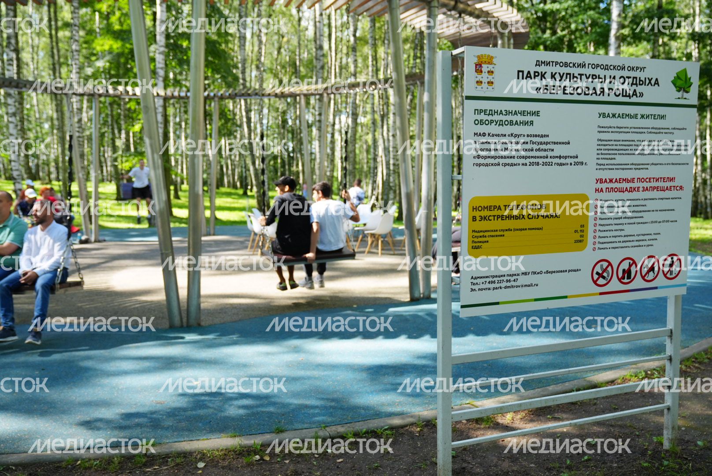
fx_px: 673
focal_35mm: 34
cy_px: 238
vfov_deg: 38.9
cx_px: 356
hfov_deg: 55.8
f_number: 3.5
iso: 800
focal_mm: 34
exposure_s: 1/1000
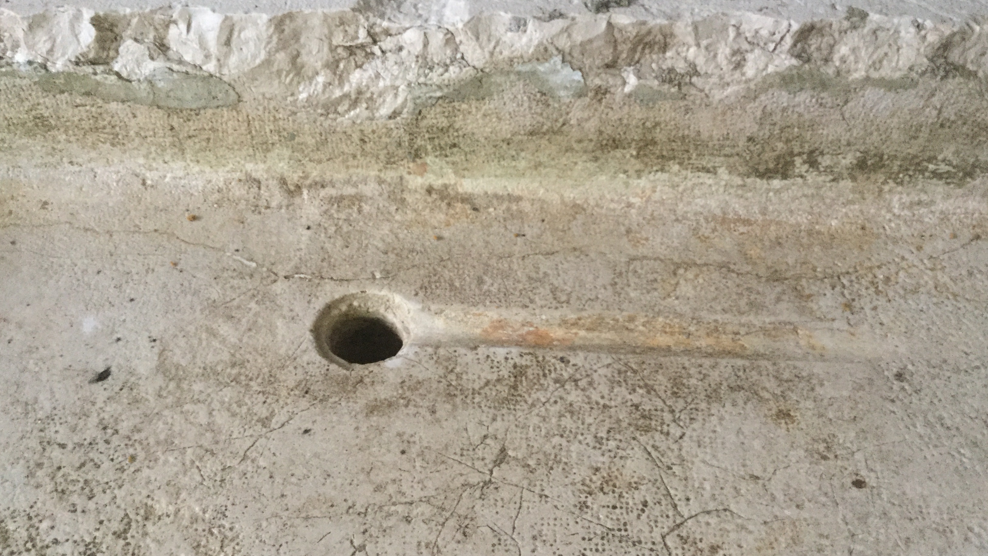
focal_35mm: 34
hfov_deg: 58.0
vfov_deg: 34.6
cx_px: 492
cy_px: 293
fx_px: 891
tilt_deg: -47.4
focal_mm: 3.3
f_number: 2.4
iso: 200
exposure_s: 1/17
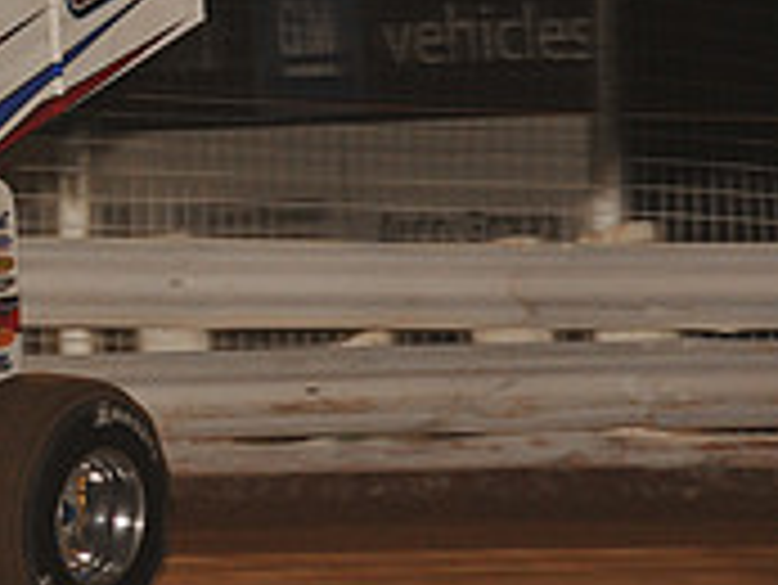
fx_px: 10503
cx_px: -405
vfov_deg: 3.2
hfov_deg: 4.2
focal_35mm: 467
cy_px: 194
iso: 1250
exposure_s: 1/320
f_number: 6.3
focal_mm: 145
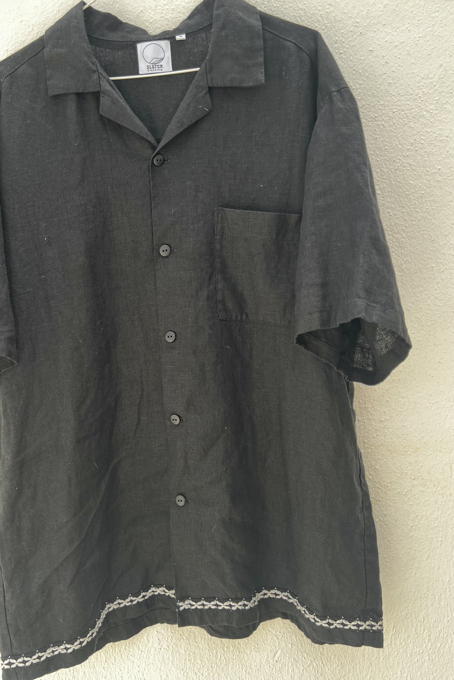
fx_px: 586
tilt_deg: -5.1
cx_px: 176
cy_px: 344
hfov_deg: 42.1
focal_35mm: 31
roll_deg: +3.4
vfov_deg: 60.3
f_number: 1.5
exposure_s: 1/203
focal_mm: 5.7
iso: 50
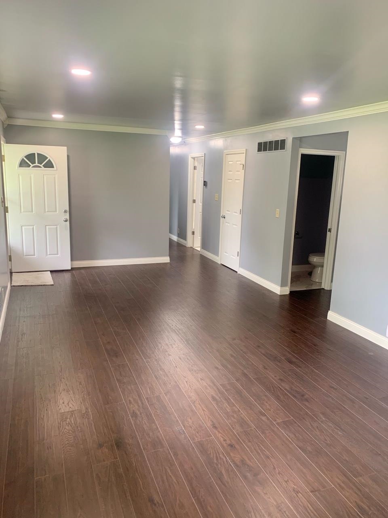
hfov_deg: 53.1
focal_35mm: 26
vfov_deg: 67.3
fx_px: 389
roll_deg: -2.0
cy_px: 259
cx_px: 194
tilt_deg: -11.0
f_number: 1.8
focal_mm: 4.25
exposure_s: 1/60
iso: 100
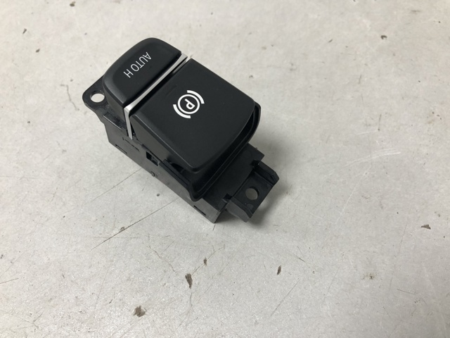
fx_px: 364
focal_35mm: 28
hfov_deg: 63.4
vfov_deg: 49.7
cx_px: 225
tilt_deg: -59.0
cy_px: 169
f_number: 1.8
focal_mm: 4
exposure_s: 1/25
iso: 32
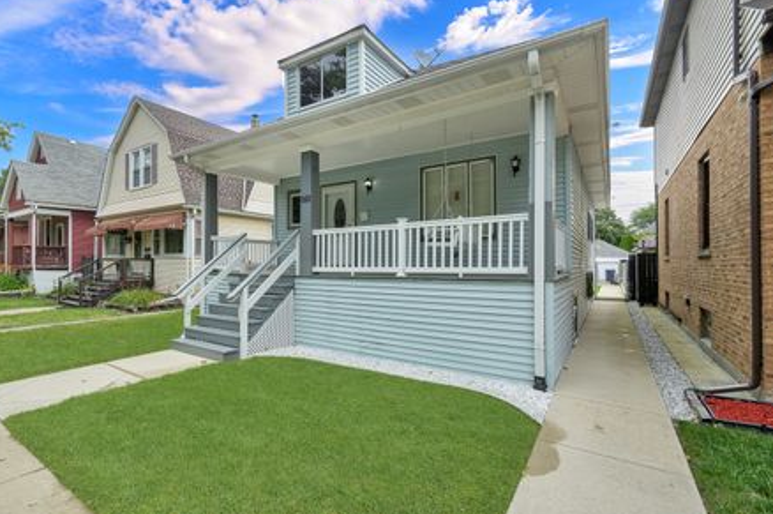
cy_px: 241
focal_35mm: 16
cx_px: 337
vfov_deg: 73.5
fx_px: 343
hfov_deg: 96.3
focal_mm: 14
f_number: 7.1
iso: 800
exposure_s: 1/1000
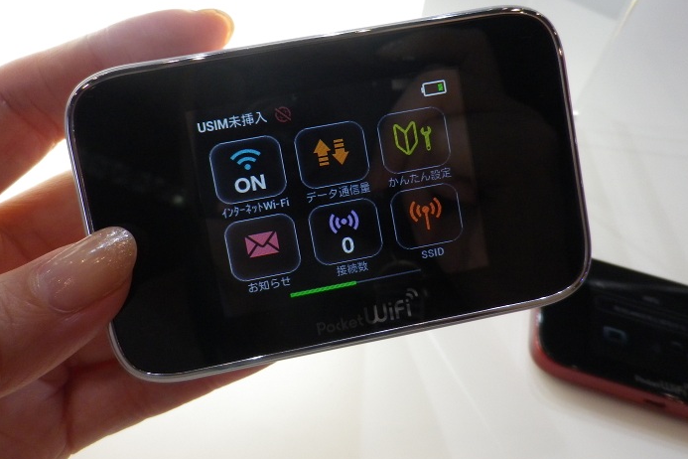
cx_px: 348
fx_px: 573
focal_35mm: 30
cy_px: 183
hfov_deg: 61.9
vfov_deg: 43.4
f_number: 3.5
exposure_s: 1/50
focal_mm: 4.5
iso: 200
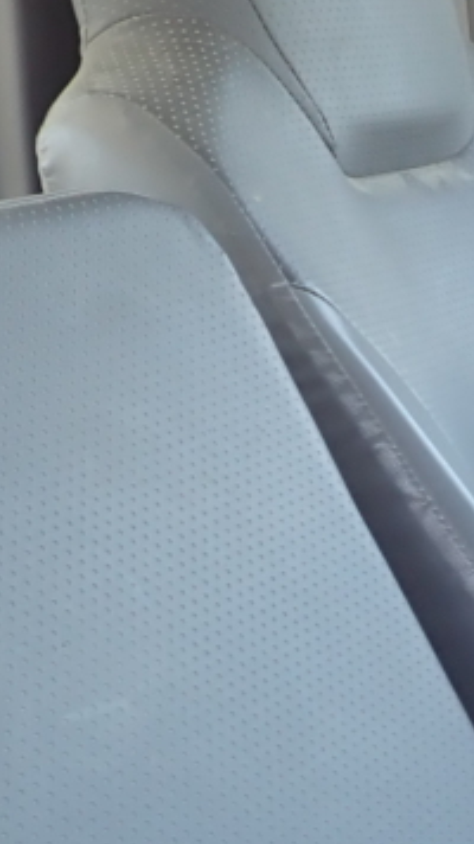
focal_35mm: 98
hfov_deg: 12.2
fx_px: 2192
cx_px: 483
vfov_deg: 21.5
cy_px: 688
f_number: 2.8
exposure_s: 1/60
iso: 125
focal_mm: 4.5
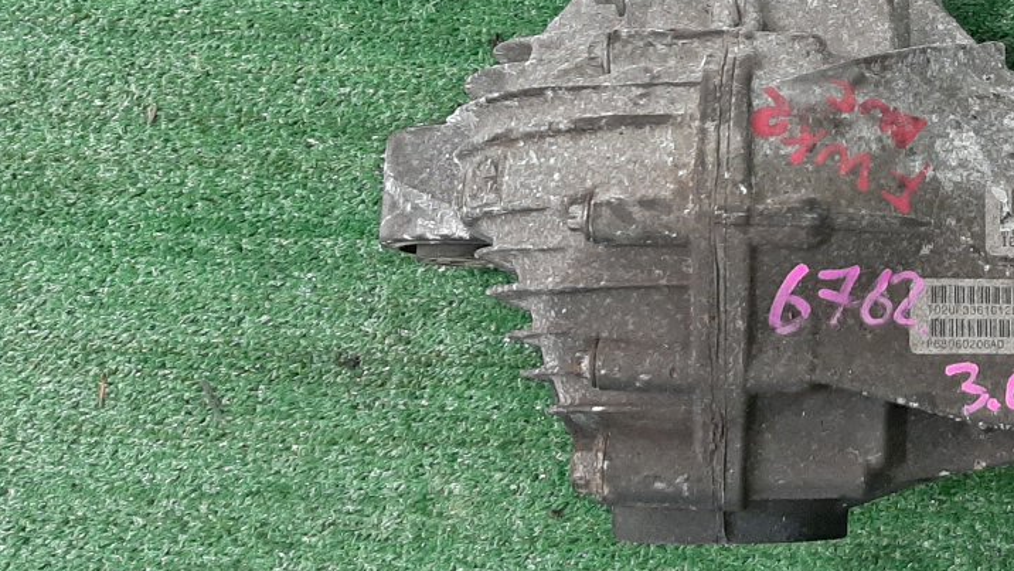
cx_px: 950
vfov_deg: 20.9
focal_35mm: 57
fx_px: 1533
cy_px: 120
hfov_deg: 34.2
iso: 207
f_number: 1.7
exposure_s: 1/50
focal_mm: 3.93
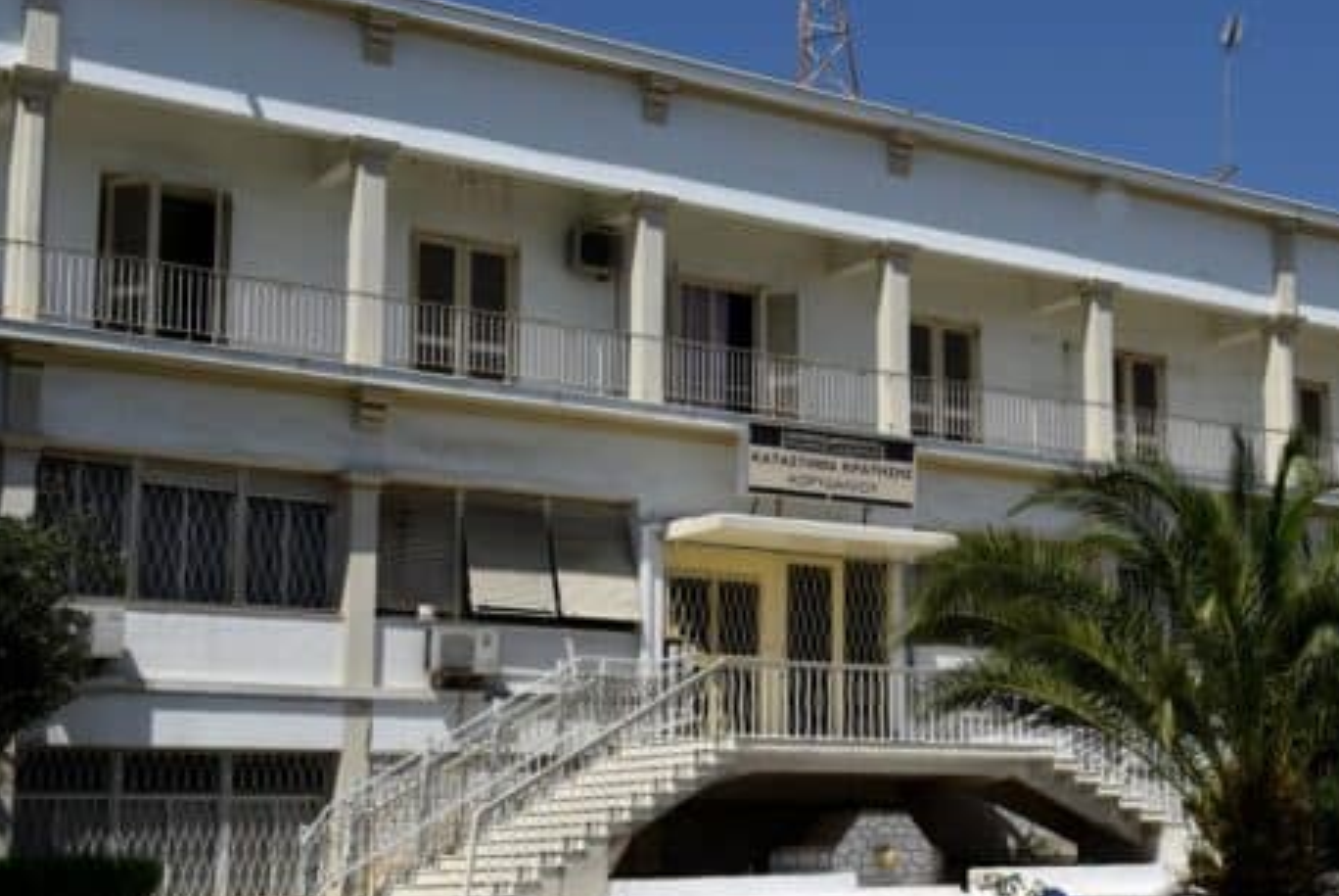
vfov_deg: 21.3
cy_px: 495
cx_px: 1101
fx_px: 2383
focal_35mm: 64
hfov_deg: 30.5
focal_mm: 38
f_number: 11
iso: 100
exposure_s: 1/250
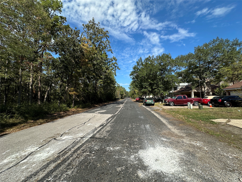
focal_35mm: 14
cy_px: 91
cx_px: 121
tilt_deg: +1.7
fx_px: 98
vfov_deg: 85.7
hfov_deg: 102.1
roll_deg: -4.3
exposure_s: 1/1553
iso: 50
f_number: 2.2
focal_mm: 2.22
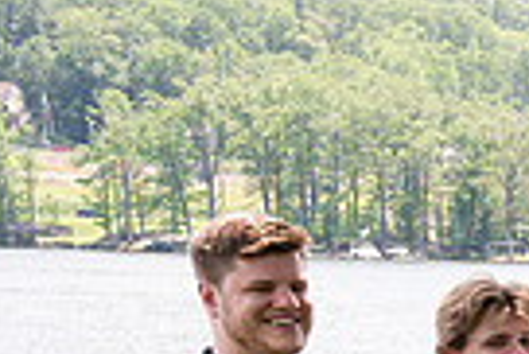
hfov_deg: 12.8
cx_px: 1120
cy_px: 648
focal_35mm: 136
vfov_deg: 9.6
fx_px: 2001
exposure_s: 1/250
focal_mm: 32
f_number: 8
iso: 640
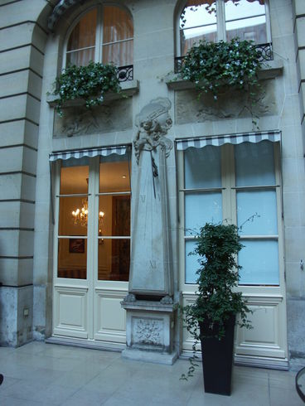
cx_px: 152
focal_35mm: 28
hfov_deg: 49.8
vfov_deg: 63.4
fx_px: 329
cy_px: 203
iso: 100
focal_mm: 7.2
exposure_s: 1/50
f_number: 2.8
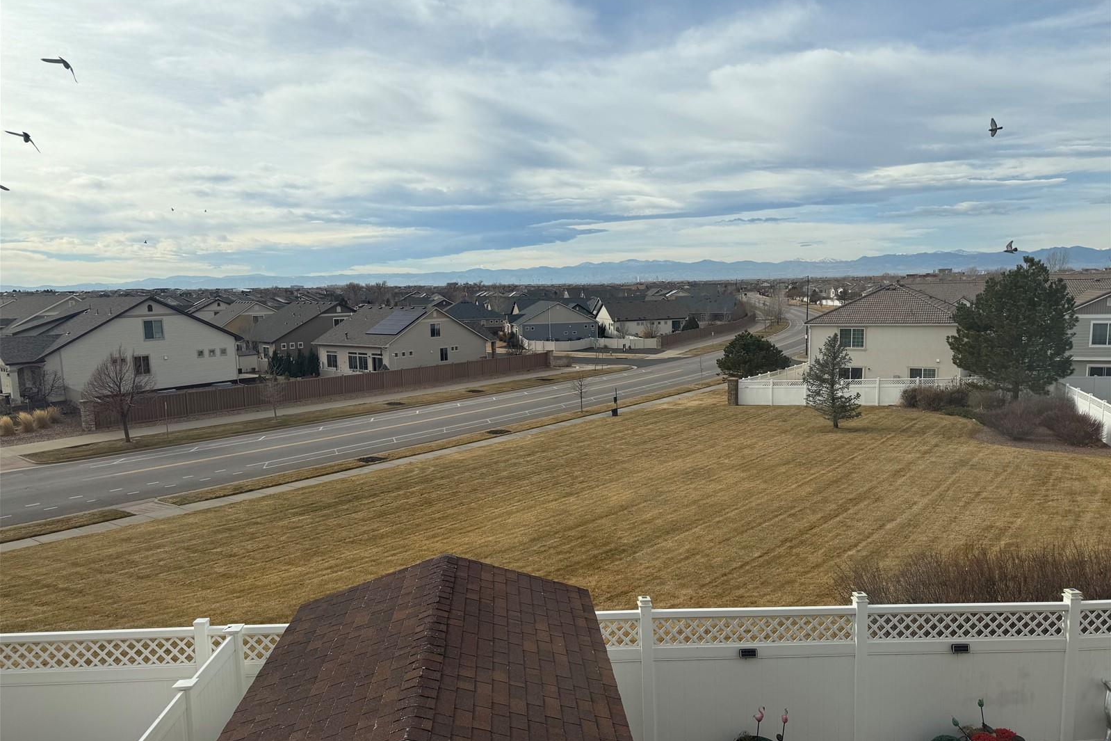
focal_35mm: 25
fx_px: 771
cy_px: 387
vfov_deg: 51.3
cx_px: 556
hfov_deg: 71.5
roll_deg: +0.8
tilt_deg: -6.7
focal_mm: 6.76
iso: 80
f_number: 1.78
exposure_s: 1/5319
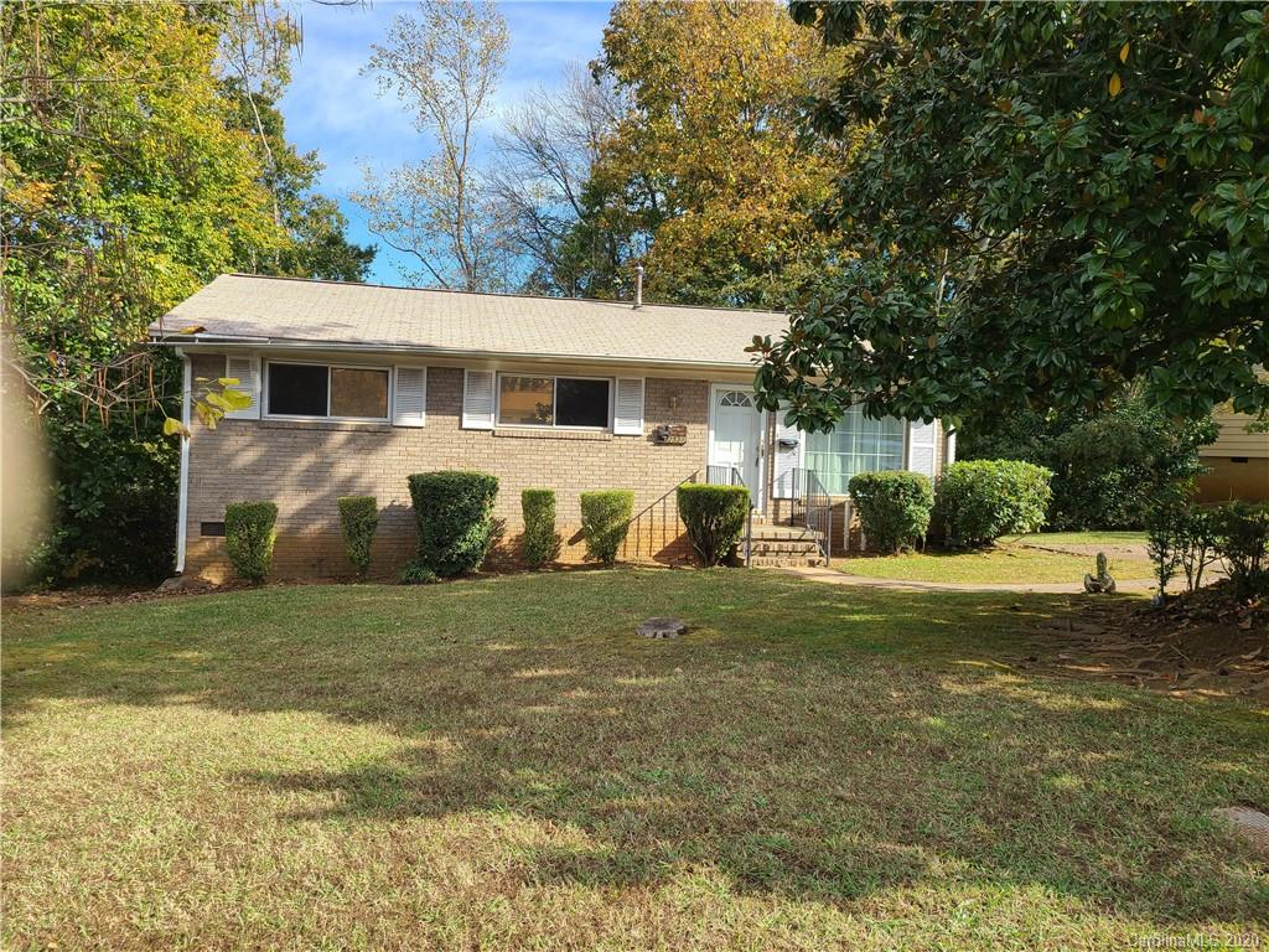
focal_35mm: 26
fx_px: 953
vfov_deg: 53.1
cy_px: 476
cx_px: 634
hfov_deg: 67.3
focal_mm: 5.4
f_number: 1.8
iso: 40
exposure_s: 1/1078
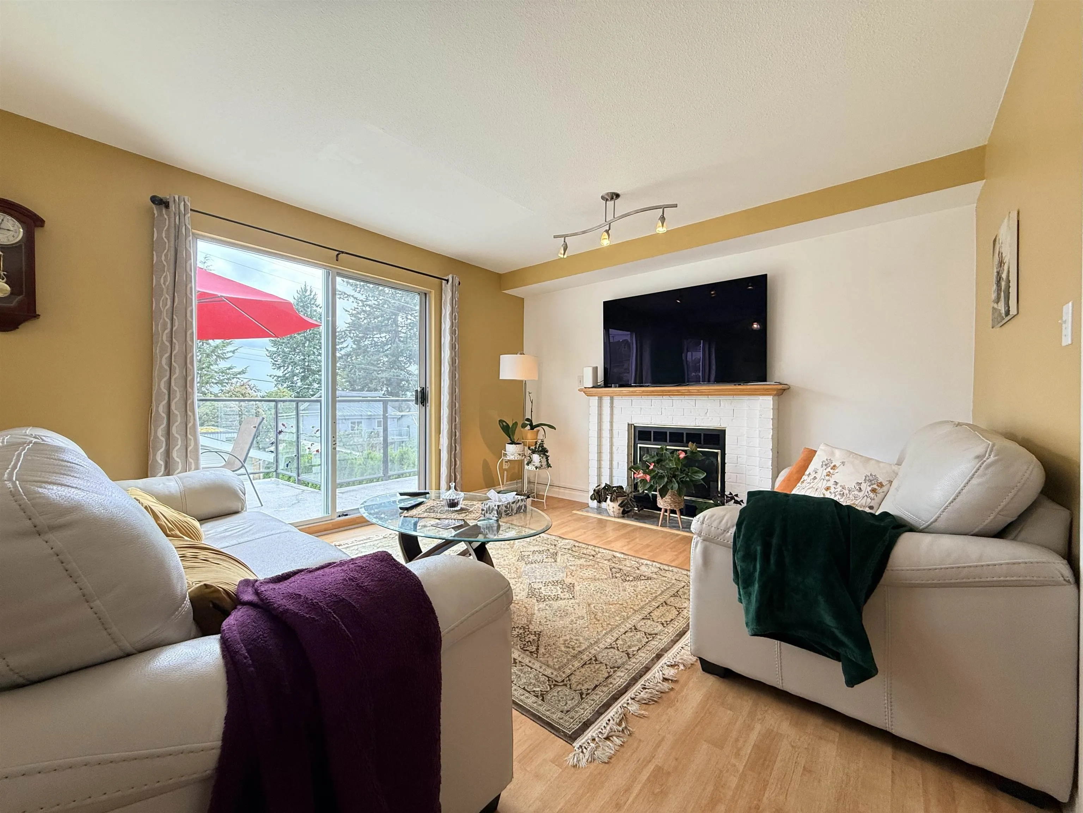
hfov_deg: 102.1
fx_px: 438
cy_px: 406
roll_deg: -0.2
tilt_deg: +0.4
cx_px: 542
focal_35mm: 14
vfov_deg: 85.7
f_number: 2.2
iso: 160
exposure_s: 1/120
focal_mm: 2.22
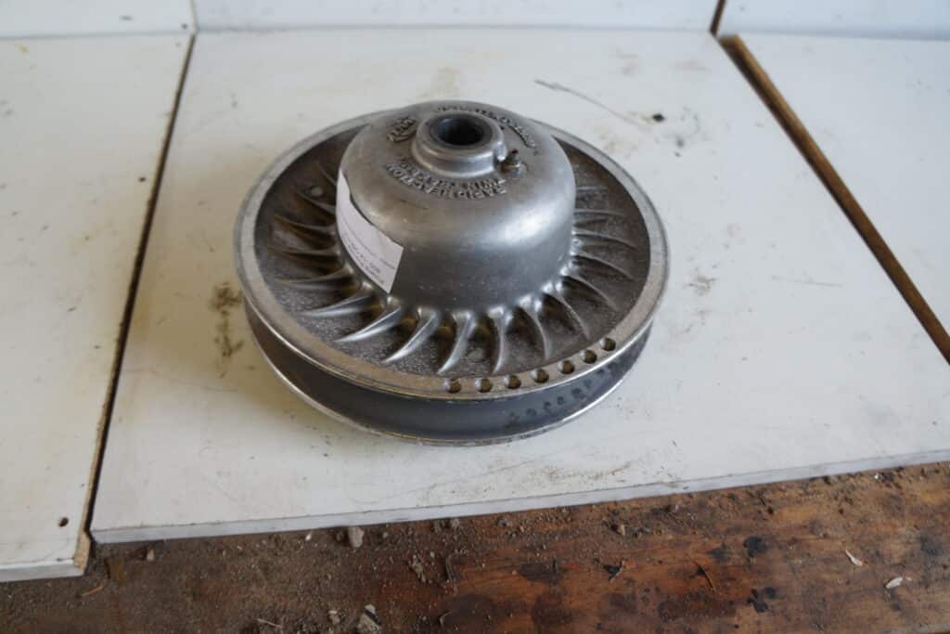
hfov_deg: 67.4
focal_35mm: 27
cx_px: 475
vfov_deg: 47.9
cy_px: 317
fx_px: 713
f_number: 4
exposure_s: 1/60
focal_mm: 18
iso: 250
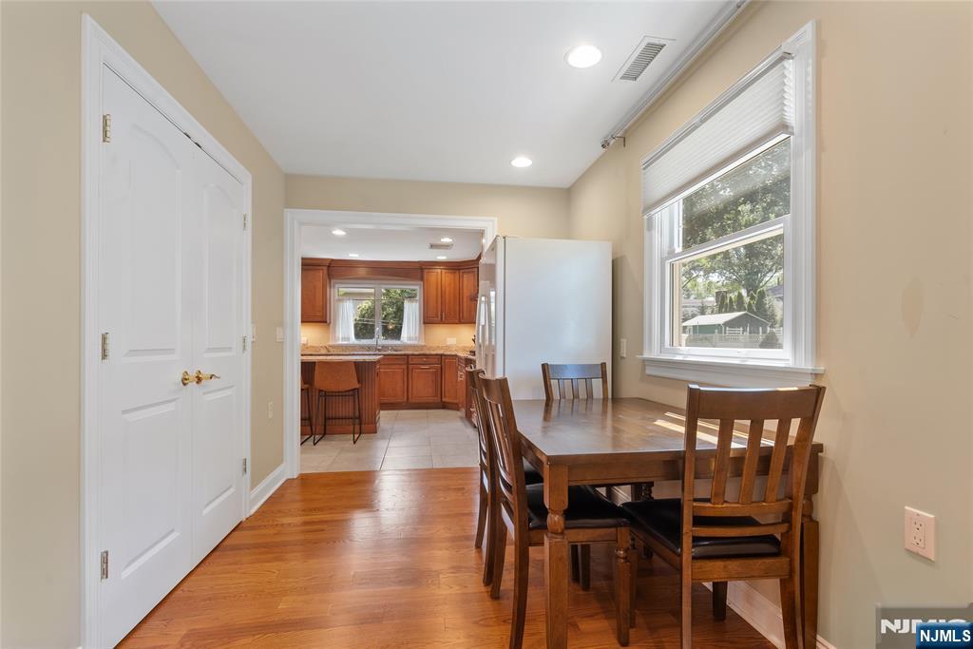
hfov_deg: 96.7
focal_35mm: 16
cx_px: 486
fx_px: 432
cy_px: 324
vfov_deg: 73.8
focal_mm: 16
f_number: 9
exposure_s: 1/2.5
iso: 250
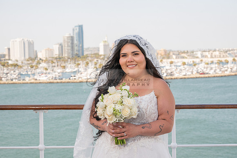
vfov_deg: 19.5
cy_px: 79
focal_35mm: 70
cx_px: 118
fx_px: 461
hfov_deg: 28.8
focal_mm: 70
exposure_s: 1/200
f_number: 9
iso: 200
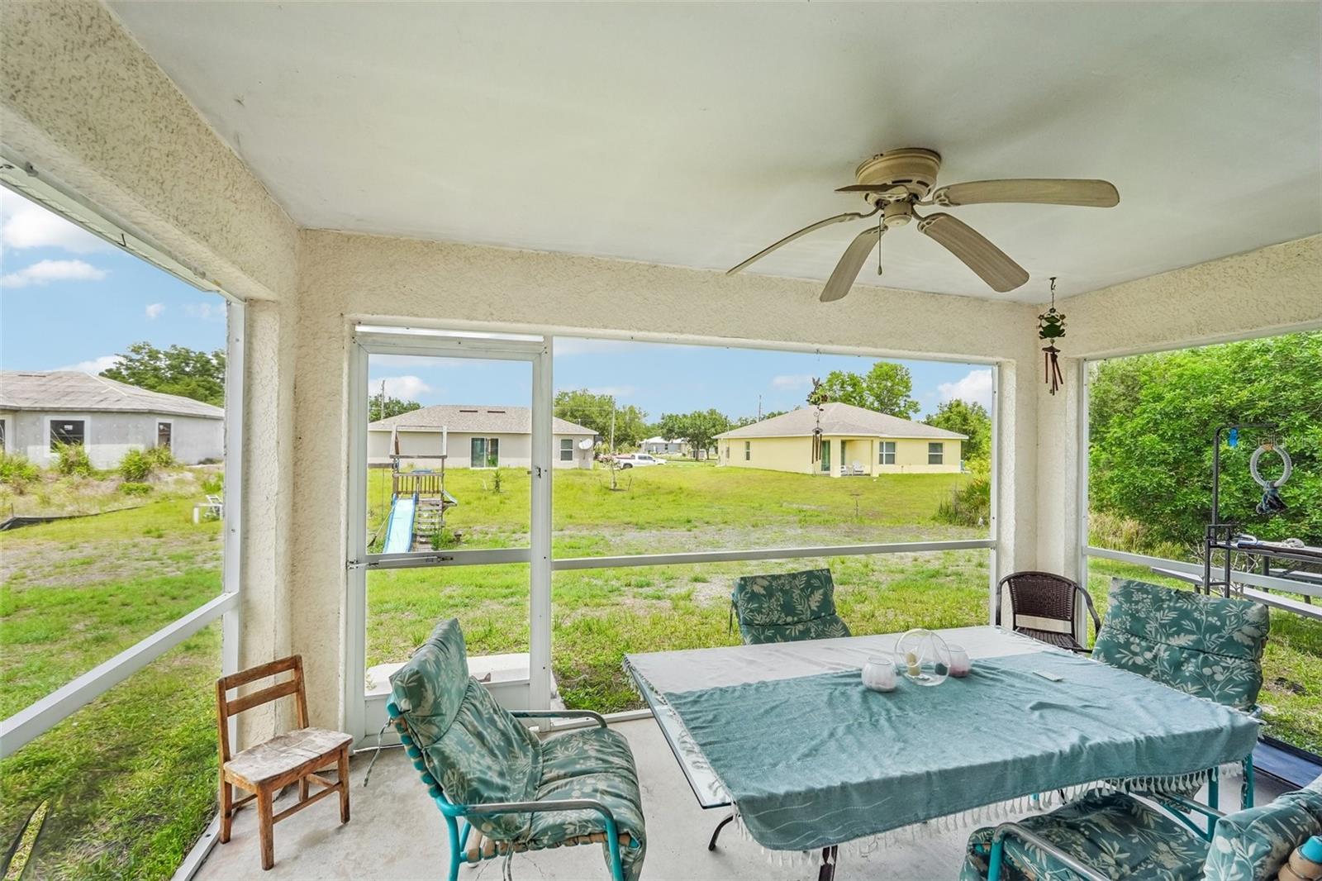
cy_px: 440
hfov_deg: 96.7
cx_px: 661
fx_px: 587
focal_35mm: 16
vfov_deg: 73.7
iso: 400
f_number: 8
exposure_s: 1/320
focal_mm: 16
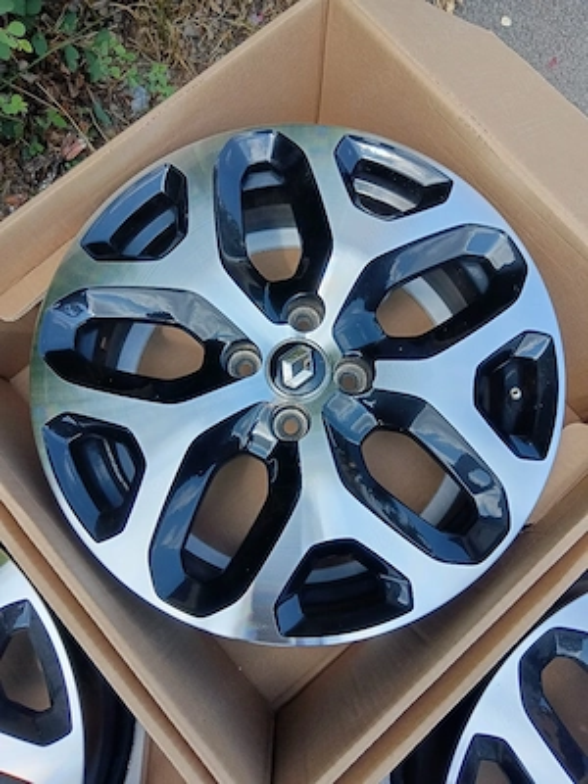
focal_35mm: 27
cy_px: 392
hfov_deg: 51.4
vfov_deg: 65.3
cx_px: 294
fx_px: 612
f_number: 1.9
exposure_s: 1/556
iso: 100
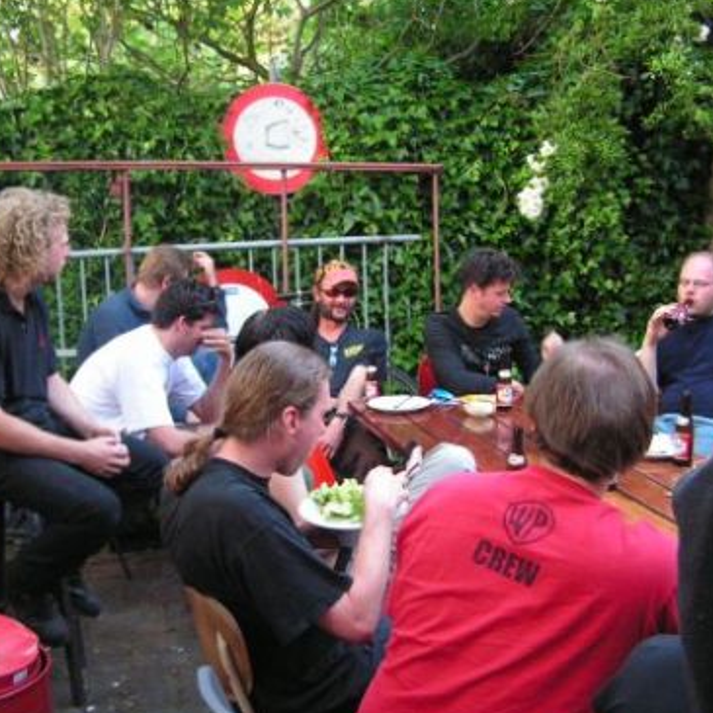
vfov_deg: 36.8
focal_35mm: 46
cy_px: 356
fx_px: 1072
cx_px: 338
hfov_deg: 36.8
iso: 200
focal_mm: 6.3
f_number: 2.8
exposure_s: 1/30
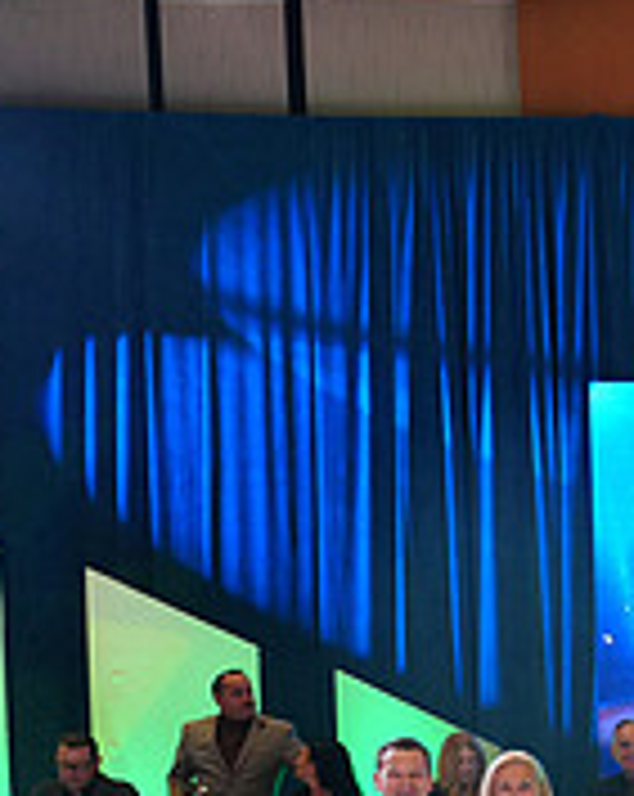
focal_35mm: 74
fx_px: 1740
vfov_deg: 24.2
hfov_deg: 16.8
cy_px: 852
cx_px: 1165
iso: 2000
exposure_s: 1/125
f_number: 4
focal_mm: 24
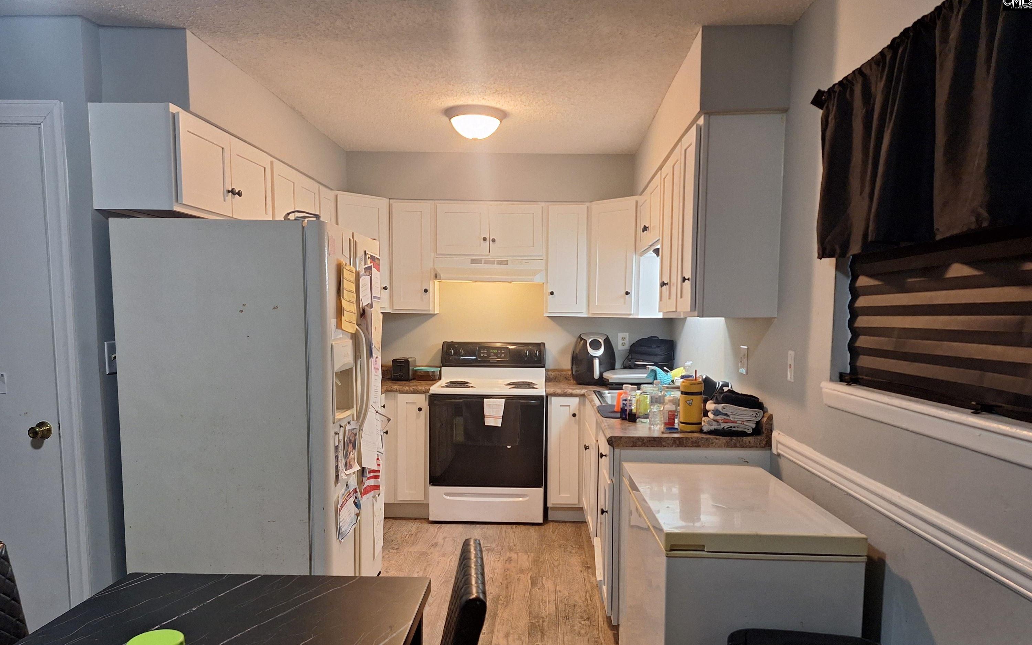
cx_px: 507
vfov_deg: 48.9
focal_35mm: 25
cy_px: 390
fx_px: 703
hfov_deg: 72.5
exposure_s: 1/40
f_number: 1.8
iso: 160
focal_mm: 5.54
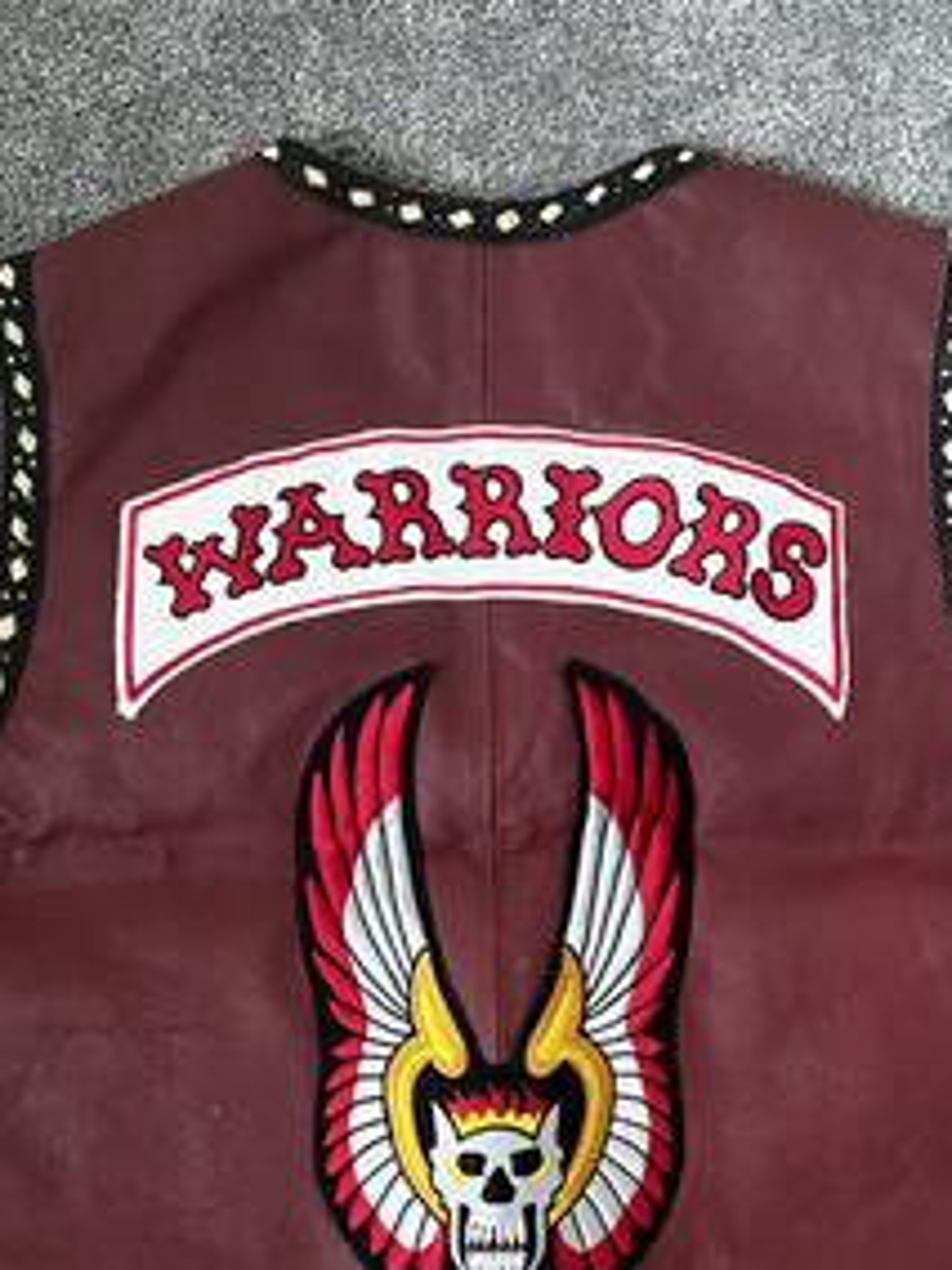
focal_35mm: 44
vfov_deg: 42.1
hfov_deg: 32.9
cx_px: 518
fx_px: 1613
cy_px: 885
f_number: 1.5
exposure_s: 1/40
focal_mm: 5.7
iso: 500
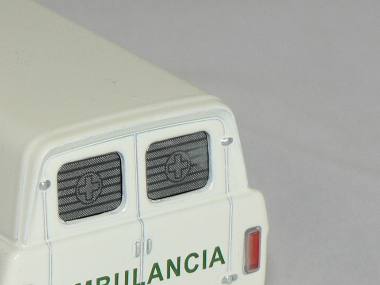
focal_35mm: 310
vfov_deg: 4.8
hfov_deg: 6.4
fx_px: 3403
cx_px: -6
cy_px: 190
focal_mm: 17.3
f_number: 3.2
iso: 80
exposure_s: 1/60
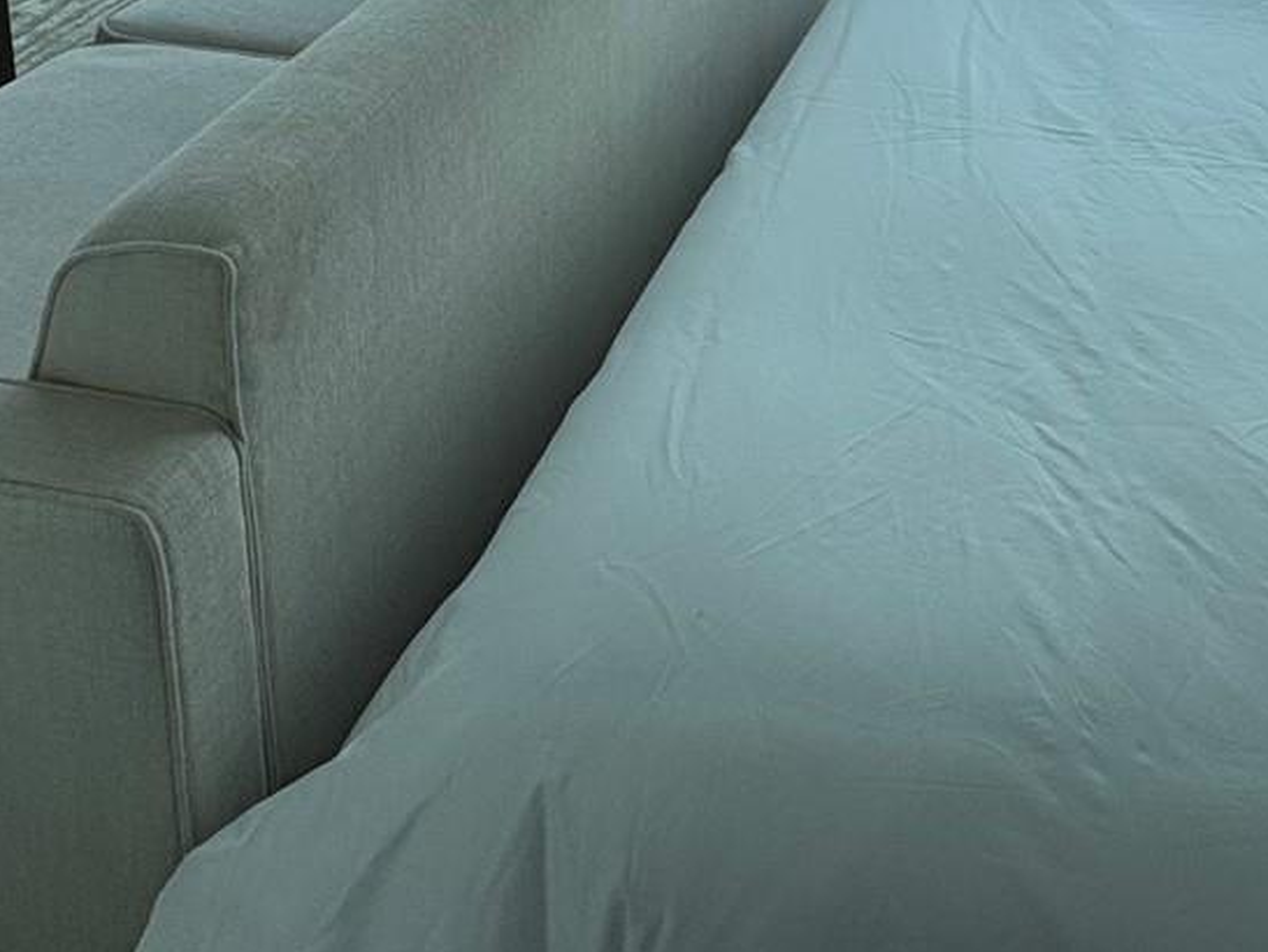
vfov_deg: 27.7
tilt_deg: -13.5
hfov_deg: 43.1
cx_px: 1057
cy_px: -358
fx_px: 1503
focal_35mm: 41
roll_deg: -3.6
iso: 40
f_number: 2.2
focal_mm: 2.22
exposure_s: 1/879
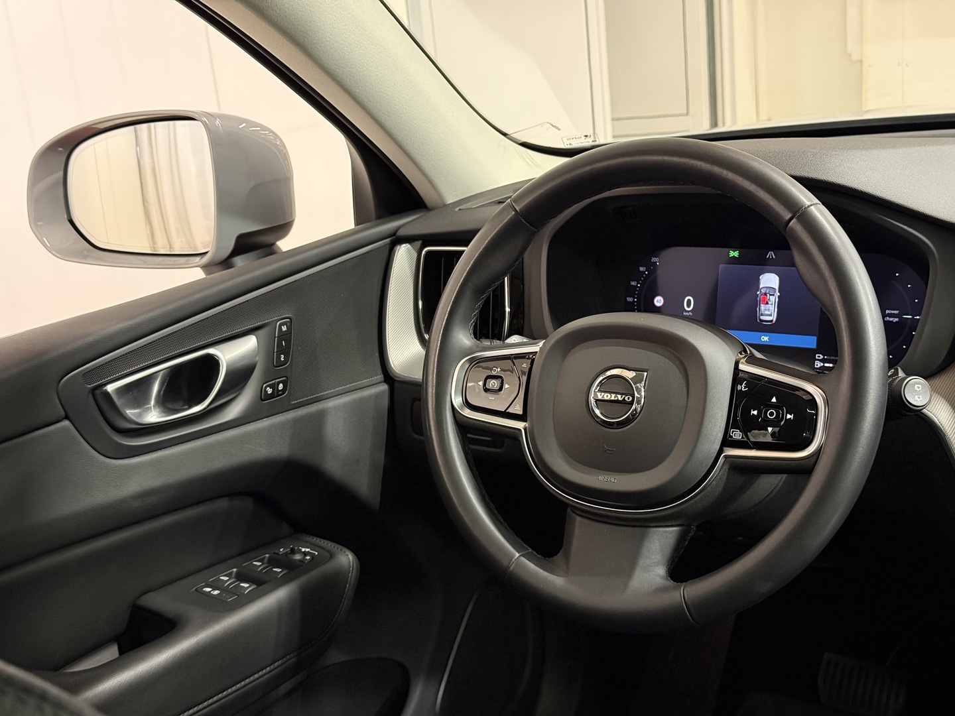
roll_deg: +5.9
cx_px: 478
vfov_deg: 30.3
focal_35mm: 48
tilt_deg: -16.2
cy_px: 358
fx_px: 1324
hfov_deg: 39.7
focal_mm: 6.76
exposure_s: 1/34
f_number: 1.78
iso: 500
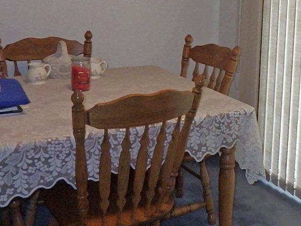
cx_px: 258
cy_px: 20
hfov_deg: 29.3
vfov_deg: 22.4
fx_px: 557
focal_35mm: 64
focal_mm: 5
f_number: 3.5
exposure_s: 1/60
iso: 320
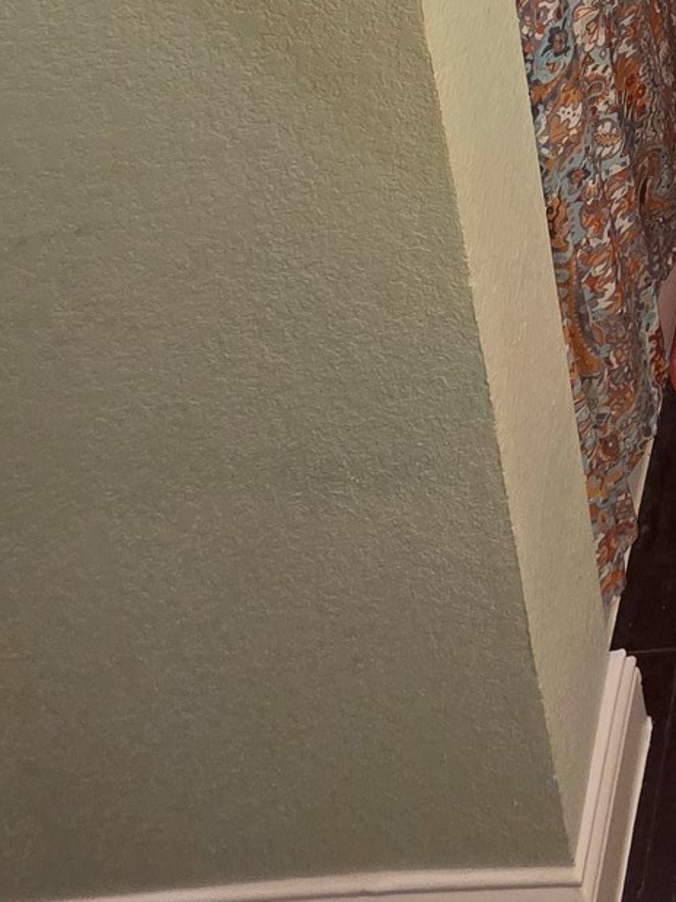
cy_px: -399
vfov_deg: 29.7
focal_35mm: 43
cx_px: 964
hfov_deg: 26.3
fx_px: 1120
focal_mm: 2.2
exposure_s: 1/120
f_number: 1.9
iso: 250
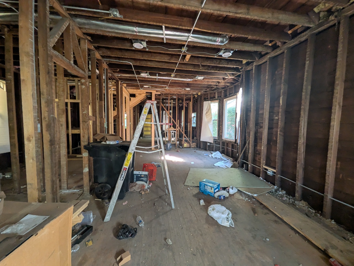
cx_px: 177
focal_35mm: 14
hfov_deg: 102.1
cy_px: 133
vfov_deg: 85.7
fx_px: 143
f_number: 2.2
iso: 279
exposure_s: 1/49
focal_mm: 1.85
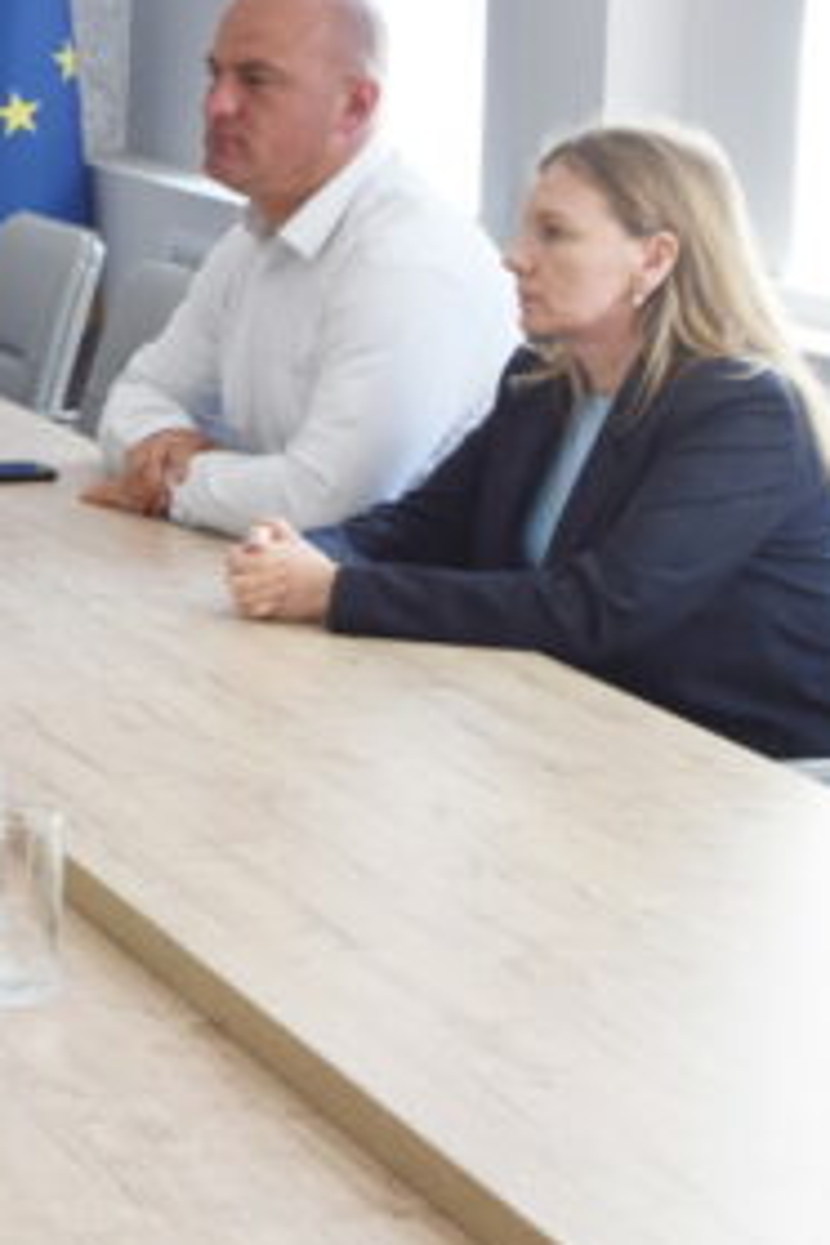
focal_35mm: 124
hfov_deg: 10.5
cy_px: 379
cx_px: -535
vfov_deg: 16.5
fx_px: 4288
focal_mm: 30
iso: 400
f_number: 5.6
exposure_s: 1/125
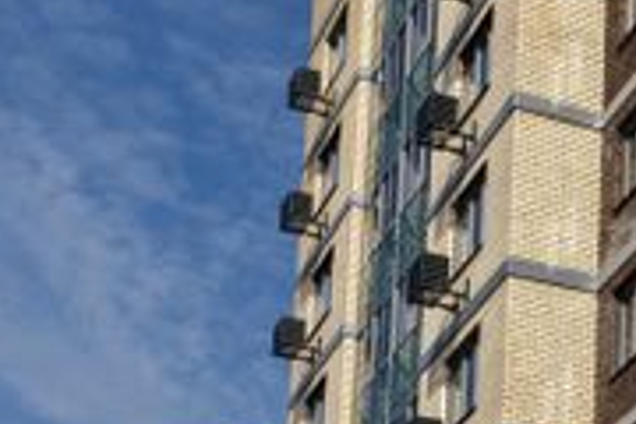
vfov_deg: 11.6
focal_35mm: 109
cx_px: 945
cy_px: 781
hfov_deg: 17.0
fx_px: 1926
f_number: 2.8
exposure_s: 1/250
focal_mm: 14.45
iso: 100
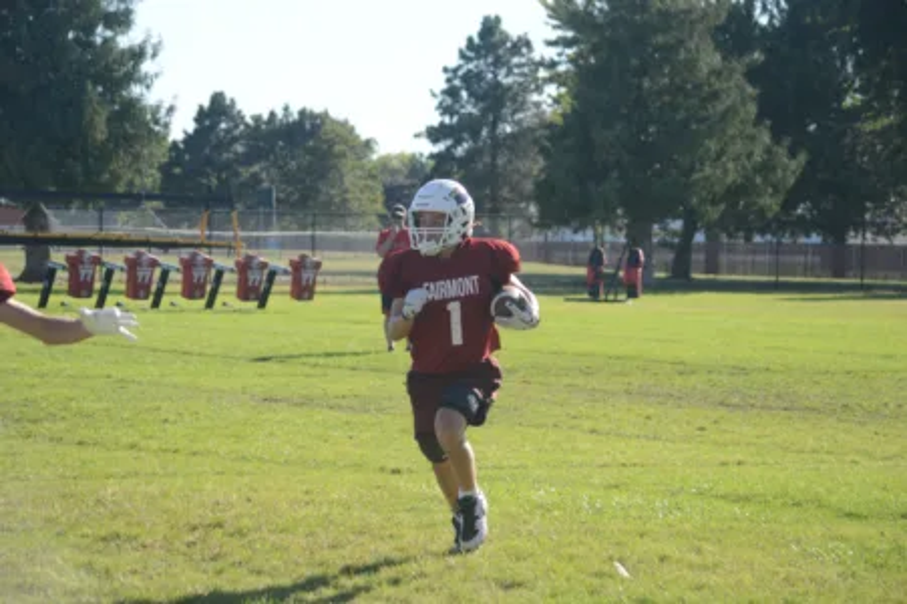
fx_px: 3474
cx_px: 454
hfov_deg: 14.9
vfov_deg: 9.9
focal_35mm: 138
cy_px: 302
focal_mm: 92
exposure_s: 1/2500
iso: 800
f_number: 4.5
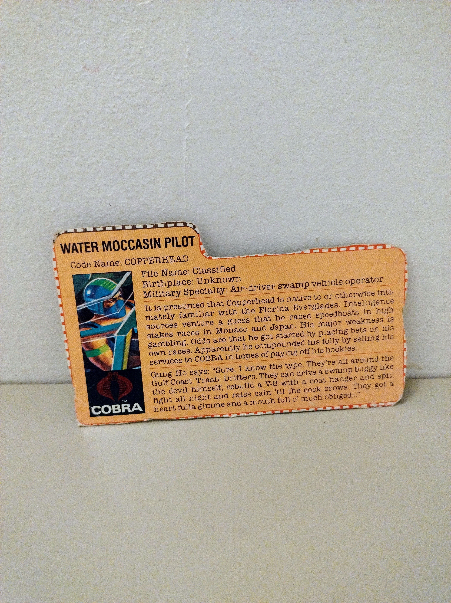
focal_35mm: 25
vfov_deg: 69.4
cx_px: 226
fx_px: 435
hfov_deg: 54.8
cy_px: 302
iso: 2784
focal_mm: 4.71
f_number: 1.7
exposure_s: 1/33.3
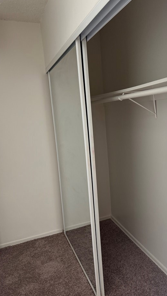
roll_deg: +4.2
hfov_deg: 39.3
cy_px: 156
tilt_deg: -11.8
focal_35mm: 29
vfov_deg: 66.0
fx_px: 228
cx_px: 121
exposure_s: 1/96
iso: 200
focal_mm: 6.76
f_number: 1.78
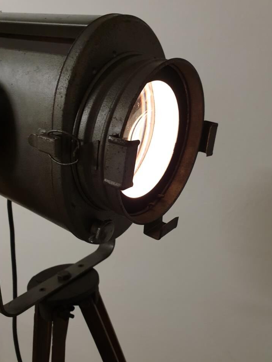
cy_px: 176
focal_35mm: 28
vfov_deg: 63.4
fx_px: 293
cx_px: 137
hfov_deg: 49.7
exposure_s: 1/50
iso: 320
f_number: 2.4
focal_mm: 4.3
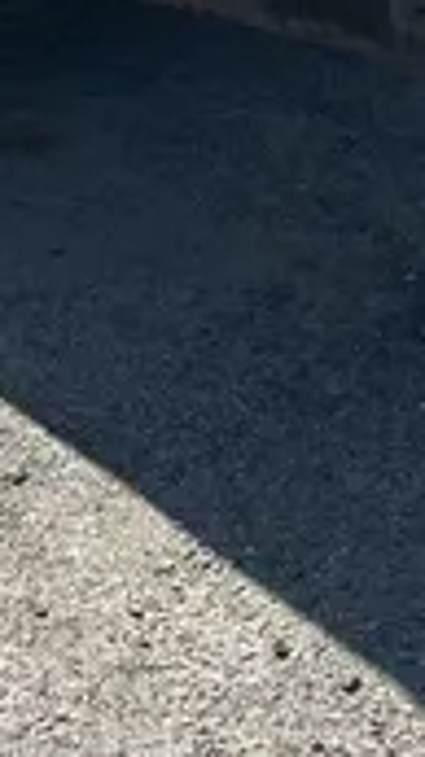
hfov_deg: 10.0
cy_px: -462
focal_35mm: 120
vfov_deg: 16.0
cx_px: 9
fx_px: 2410
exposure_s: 1/3968
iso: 50
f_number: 1.5
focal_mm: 5.7
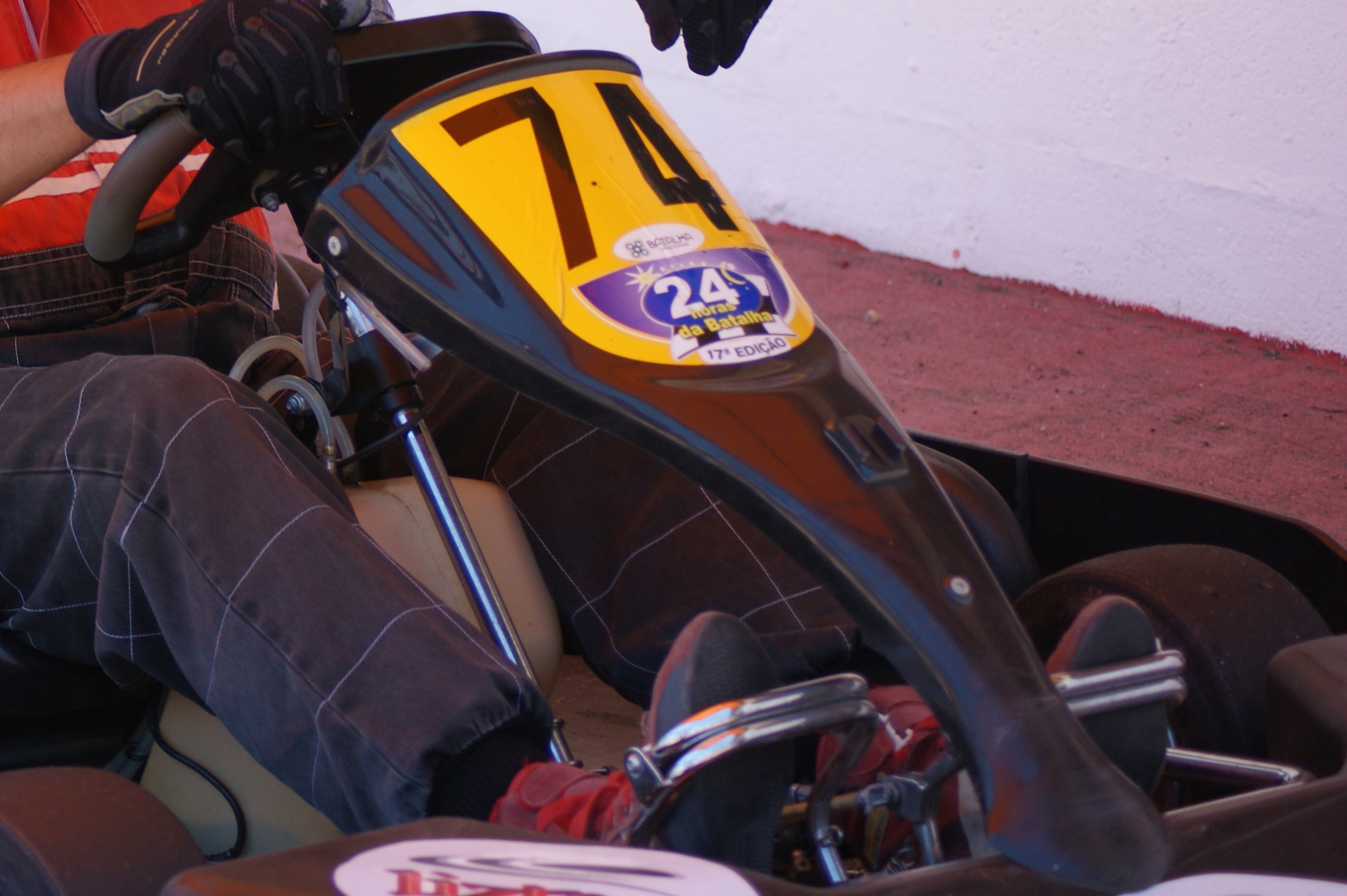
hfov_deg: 10.2
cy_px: 123
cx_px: 89
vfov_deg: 6.8
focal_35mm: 200
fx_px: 7478
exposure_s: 1/160
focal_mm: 70
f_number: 4.5
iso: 100
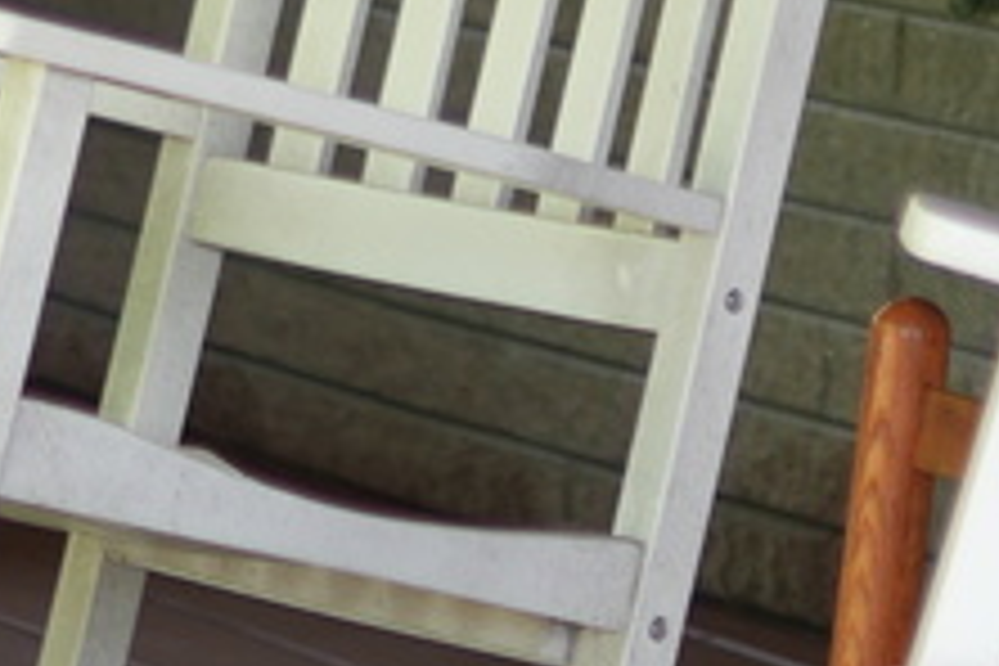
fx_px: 10618
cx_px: 837
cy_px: -891
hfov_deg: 5.4
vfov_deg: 3.5
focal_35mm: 383
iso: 100
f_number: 1.4
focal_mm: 35
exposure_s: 1/250
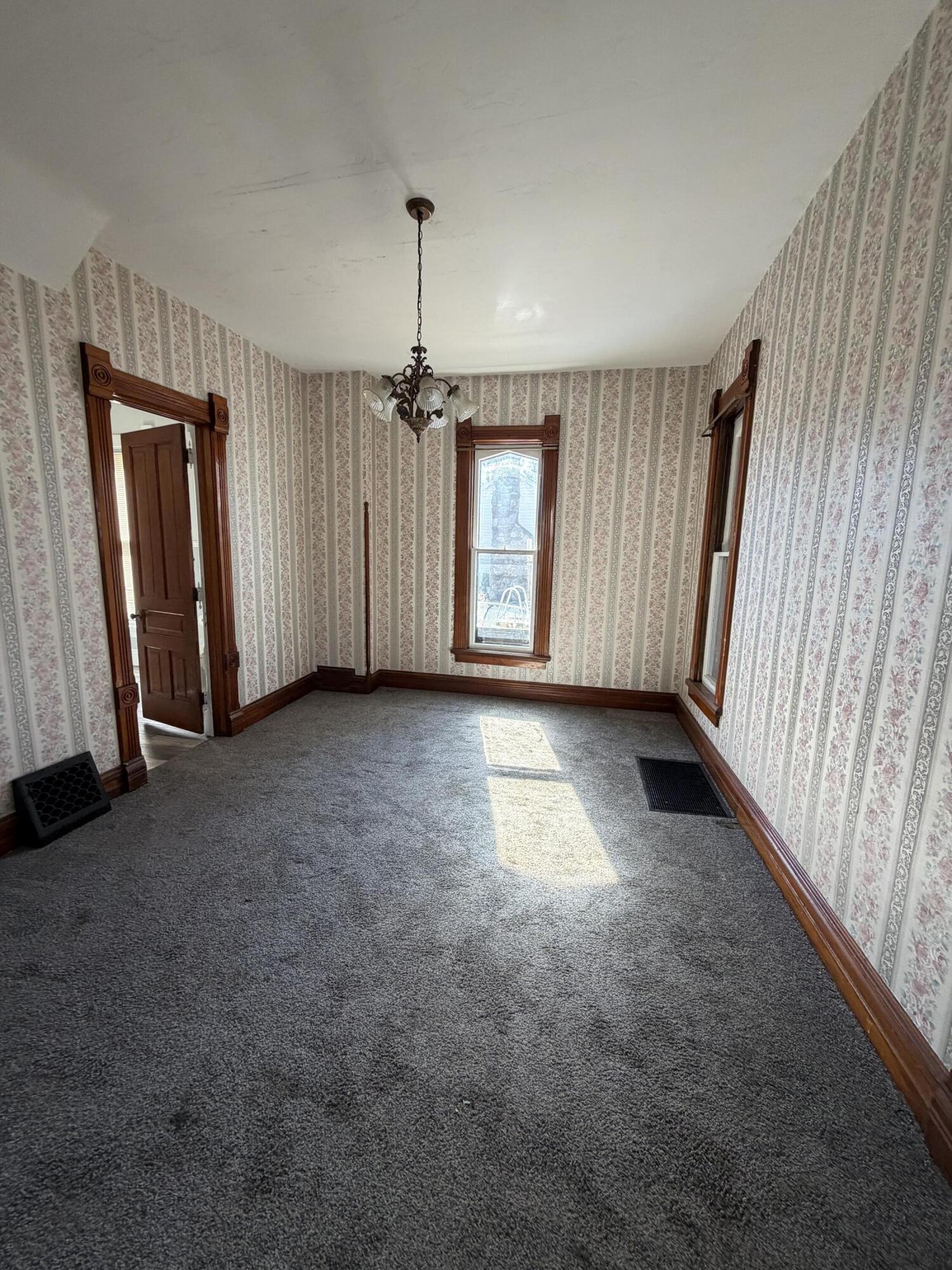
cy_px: 635
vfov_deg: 102.1
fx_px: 513
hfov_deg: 85.7
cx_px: 476
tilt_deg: -8.3
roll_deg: -1.4
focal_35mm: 14
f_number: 2.2
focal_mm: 2.22
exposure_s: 1/121
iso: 125
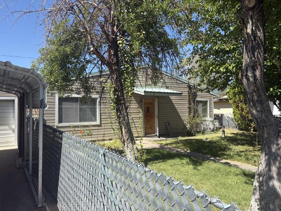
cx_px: 140
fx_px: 211
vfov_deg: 53.1
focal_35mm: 26
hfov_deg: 67.3
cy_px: 106
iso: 50
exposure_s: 1/1751
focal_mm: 5.96
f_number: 1.6
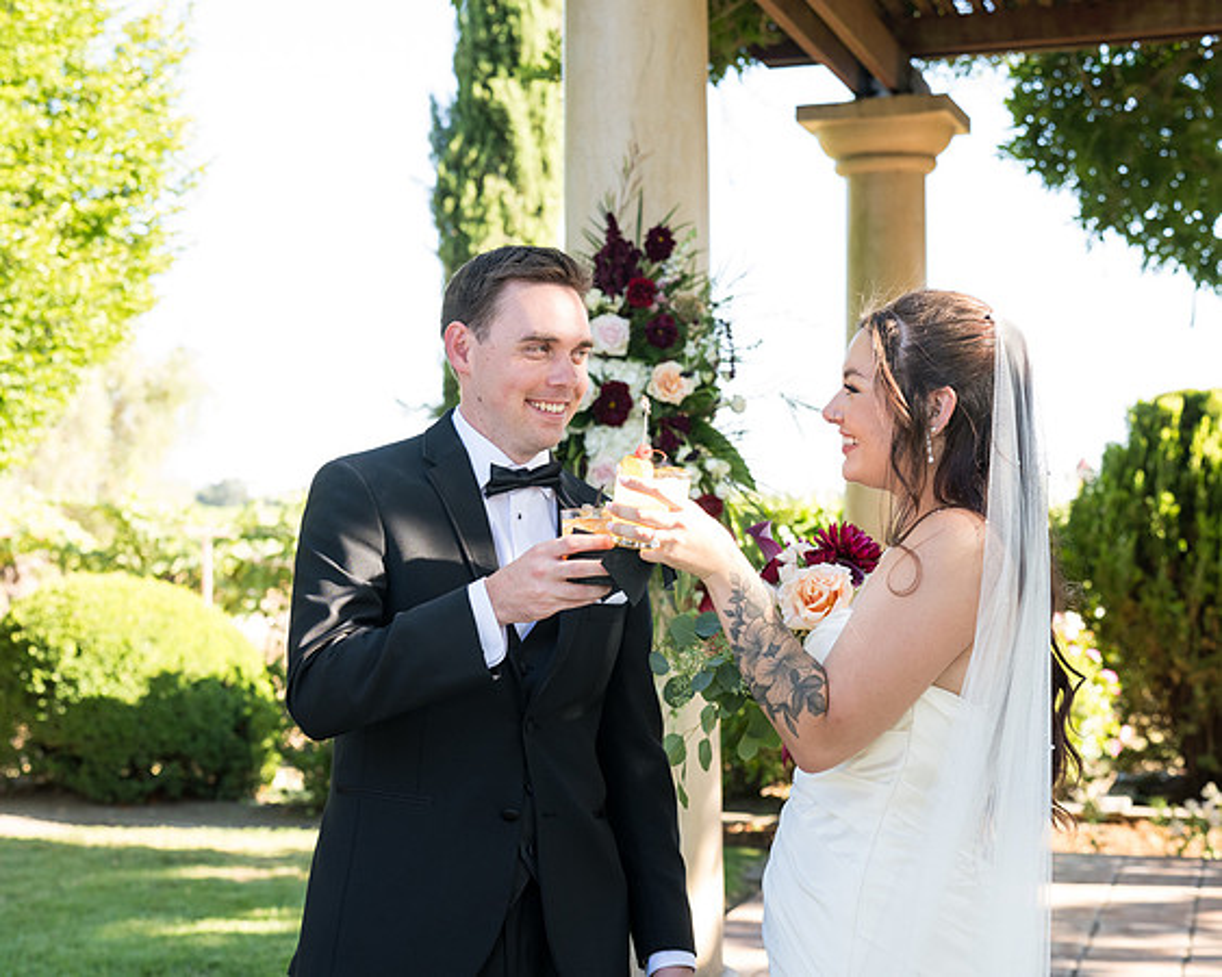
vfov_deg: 27.5
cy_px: 488
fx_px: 1995
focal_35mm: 55
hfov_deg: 33.9
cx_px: 489
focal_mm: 49
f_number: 4
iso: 640
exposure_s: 1/400
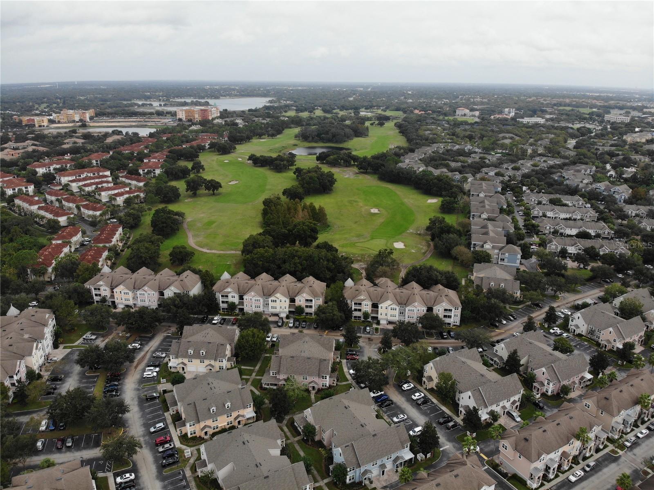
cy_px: 245
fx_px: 453
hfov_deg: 71.6
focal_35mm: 24
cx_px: 327
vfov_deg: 56.8
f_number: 2.8
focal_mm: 4.5
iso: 100
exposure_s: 1/350
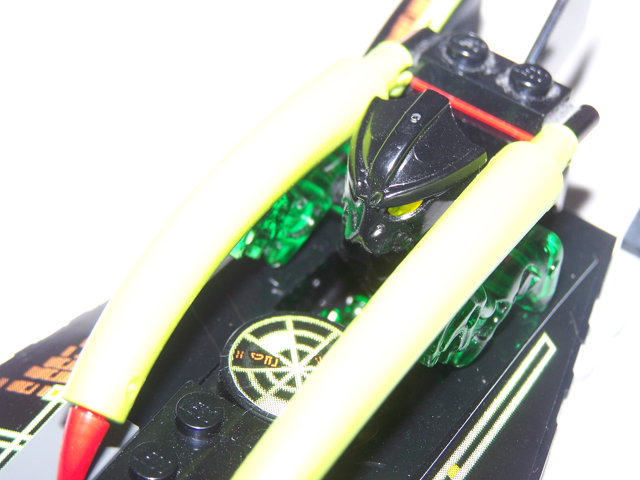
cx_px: 340
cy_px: 247
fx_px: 2089
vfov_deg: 13.1
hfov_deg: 17.4
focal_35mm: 113
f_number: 3.2
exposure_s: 1/100
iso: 80
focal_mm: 17.5
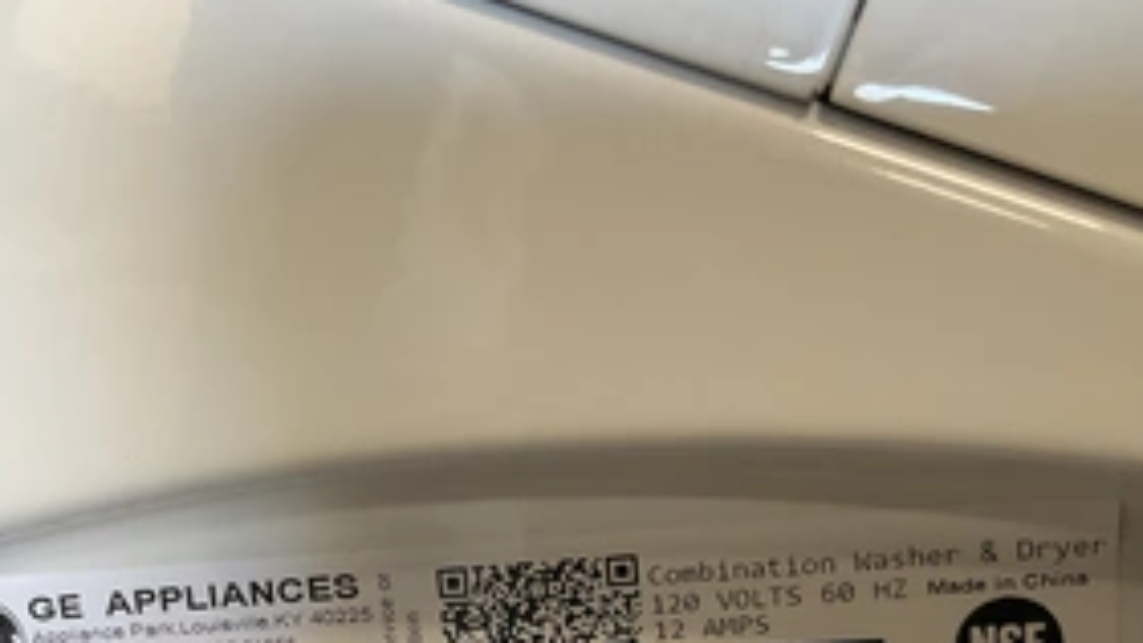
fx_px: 1364
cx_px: 415
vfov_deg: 25.7
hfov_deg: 45.0
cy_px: 582
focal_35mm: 45
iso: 80
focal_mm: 3
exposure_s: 1/60
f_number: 1.8
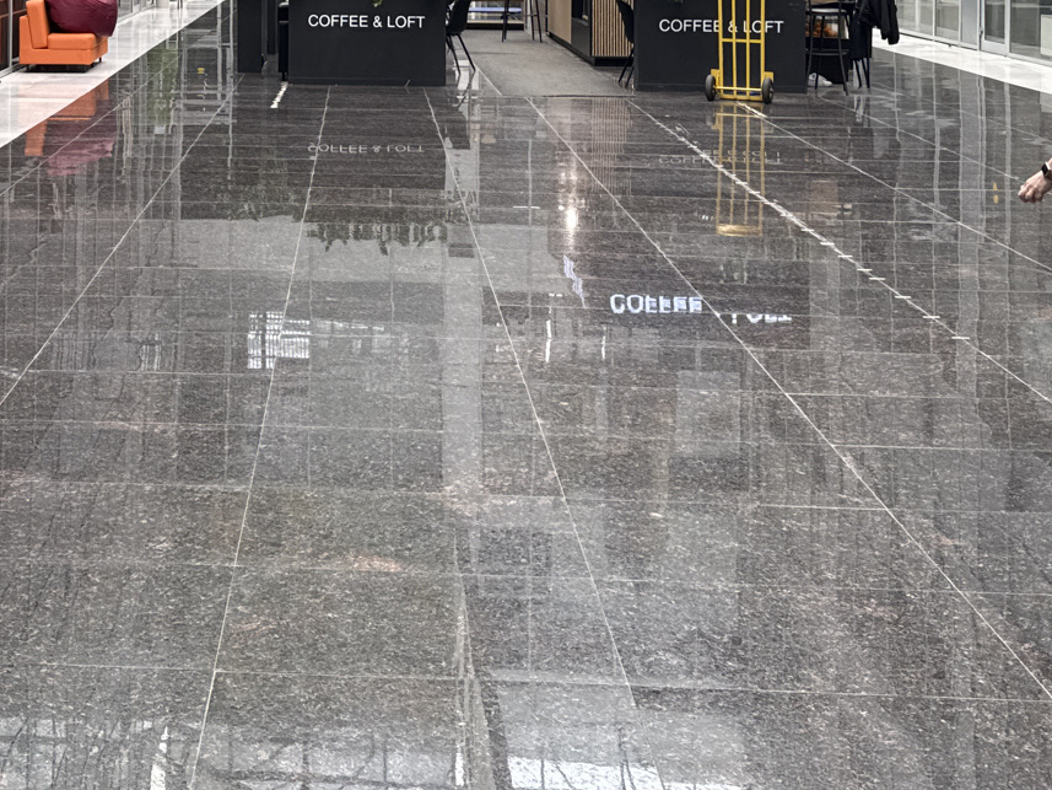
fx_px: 1702
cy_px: -96
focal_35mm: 56
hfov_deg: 33.7
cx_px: 266
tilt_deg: +0.7
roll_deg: -0.2
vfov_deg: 24.3
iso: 64
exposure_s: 1/276
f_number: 1.78
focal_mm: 6.76
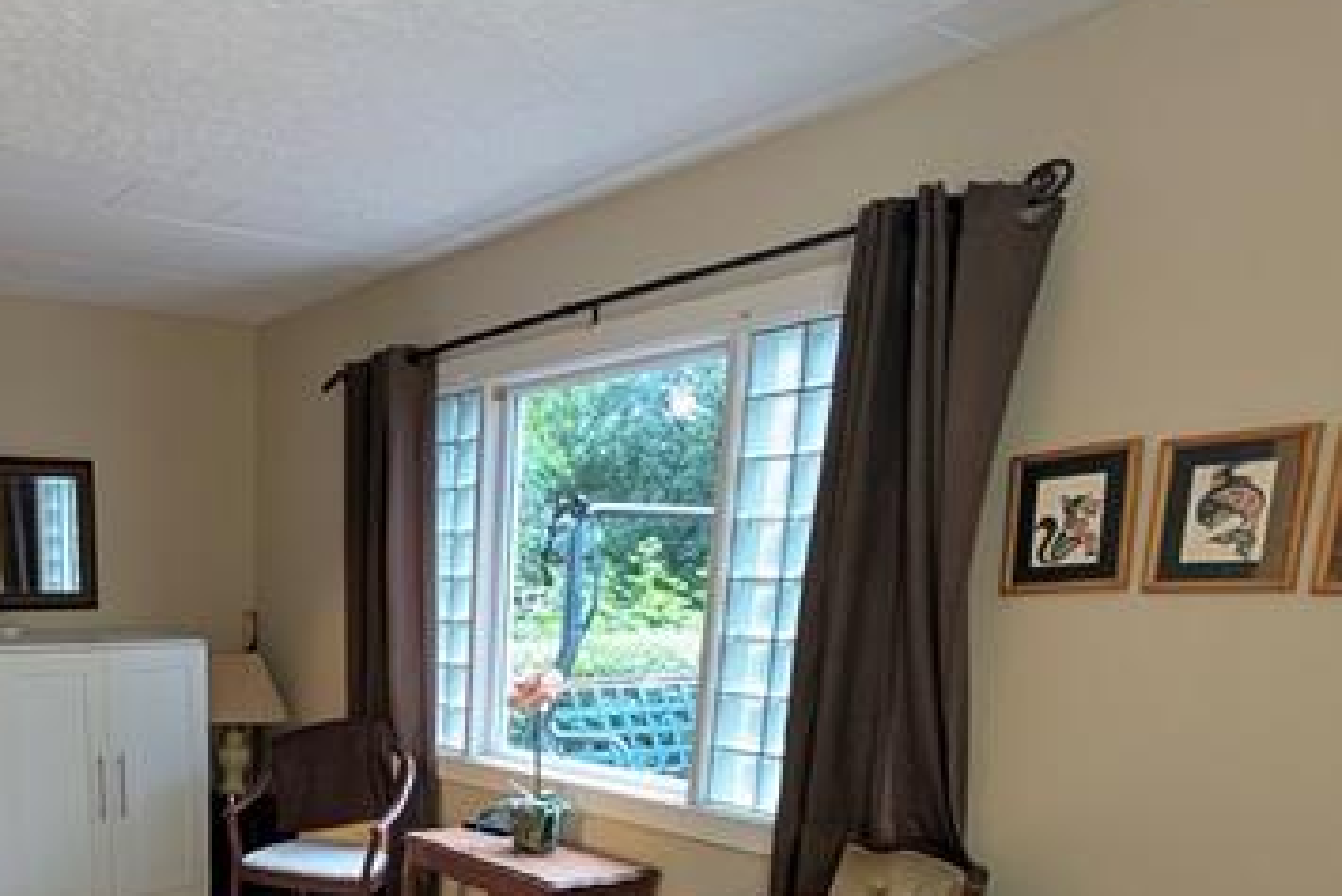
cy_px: 854
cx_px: 276
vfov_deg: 42.7
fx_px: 1007
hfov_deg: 62.0
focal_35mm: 27
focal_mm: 2.02
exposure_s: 1/24
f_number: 1.7
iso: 487
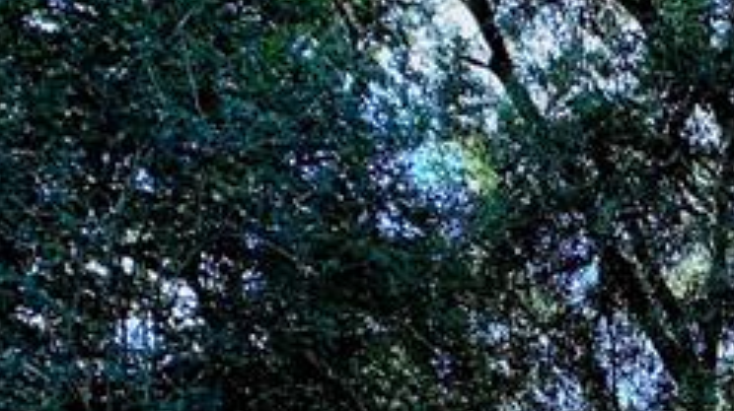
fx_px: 1225
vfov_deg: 15.7
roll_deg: -0.7
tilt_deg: -3.0
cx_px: 841
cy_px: 781
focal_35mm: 63
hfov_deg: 29.5
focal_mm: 2.22
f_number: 2.2
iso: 40
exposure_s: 1/309
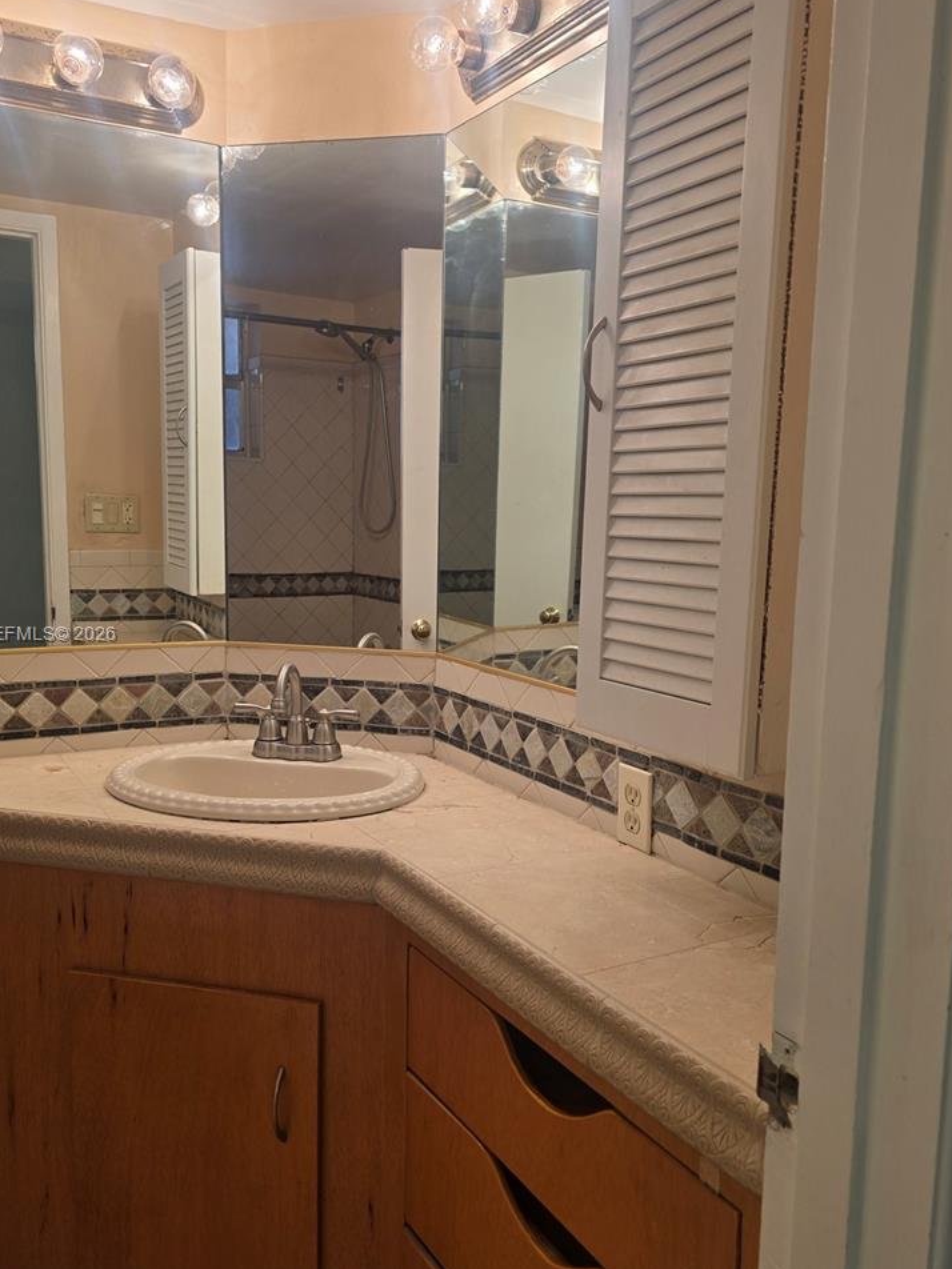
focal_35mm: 29
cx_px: 469
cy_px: 636
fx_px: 1063
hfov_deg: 48.2
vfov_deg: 61.7
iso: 32
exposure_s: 1/120
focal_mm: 6.3
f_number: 1.7
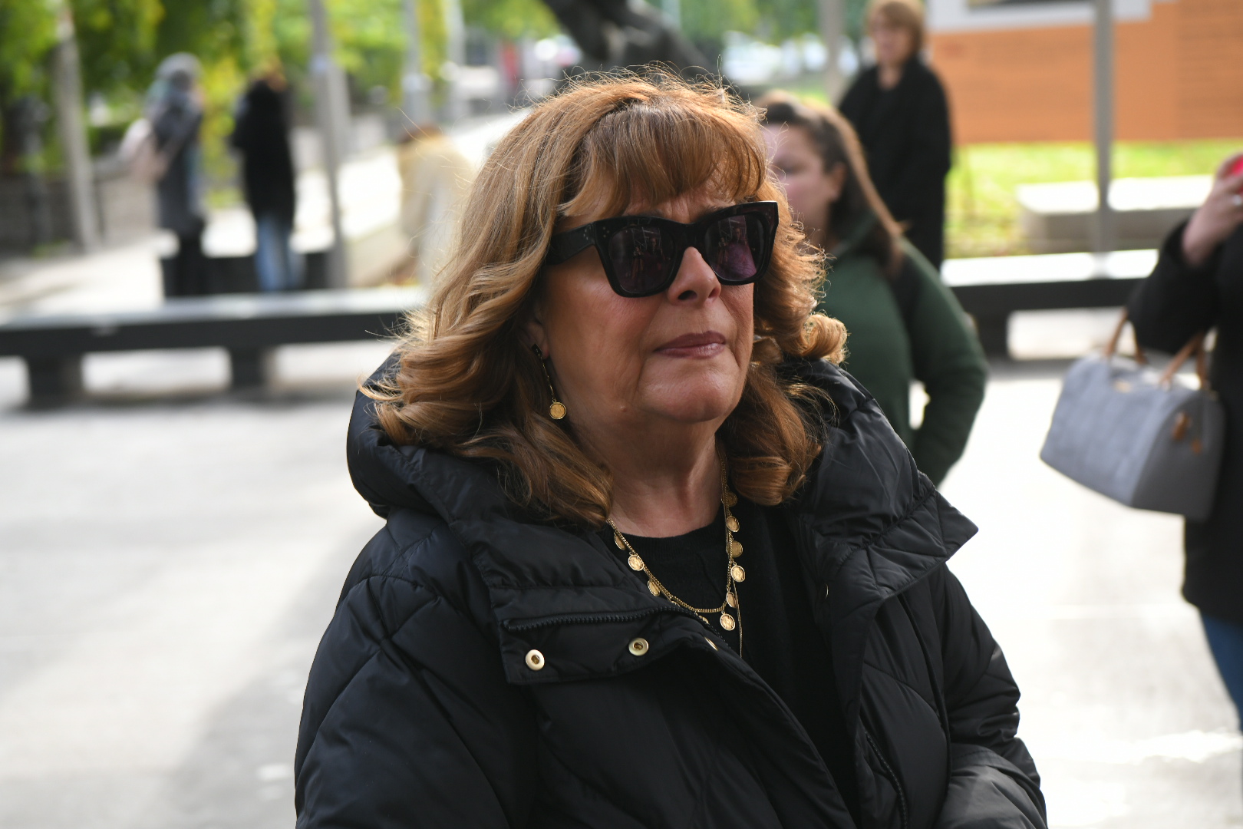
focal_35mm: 70
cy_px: 414
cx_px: 622
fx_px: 2417
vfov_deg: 19.5
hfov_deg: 28.8
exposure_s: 1/320
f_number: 5
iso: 800
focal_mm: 70
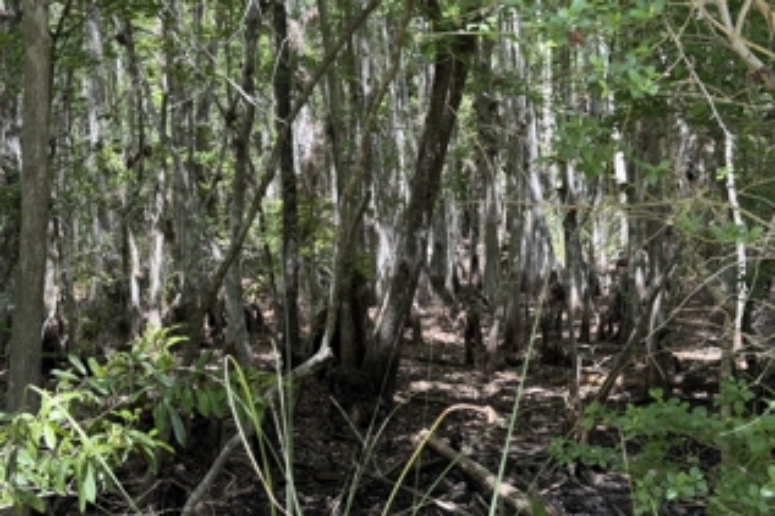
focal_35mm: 63
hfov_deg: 31.9
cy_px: 191
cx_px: 330
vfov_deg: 21.5
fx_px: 1355
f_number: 1.78
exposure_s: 1/409
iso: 64
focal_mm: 6.76
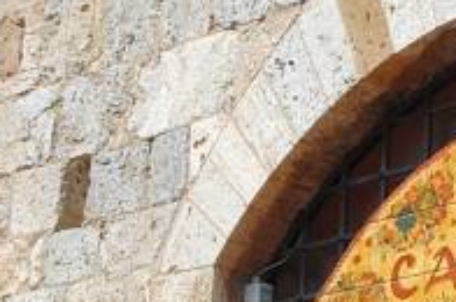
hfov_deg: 9.6
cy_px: 190
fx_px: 2681
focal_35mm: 212
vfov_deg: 6.5
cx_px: 551
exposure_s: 1/250
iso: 280
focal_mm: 42
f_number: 10
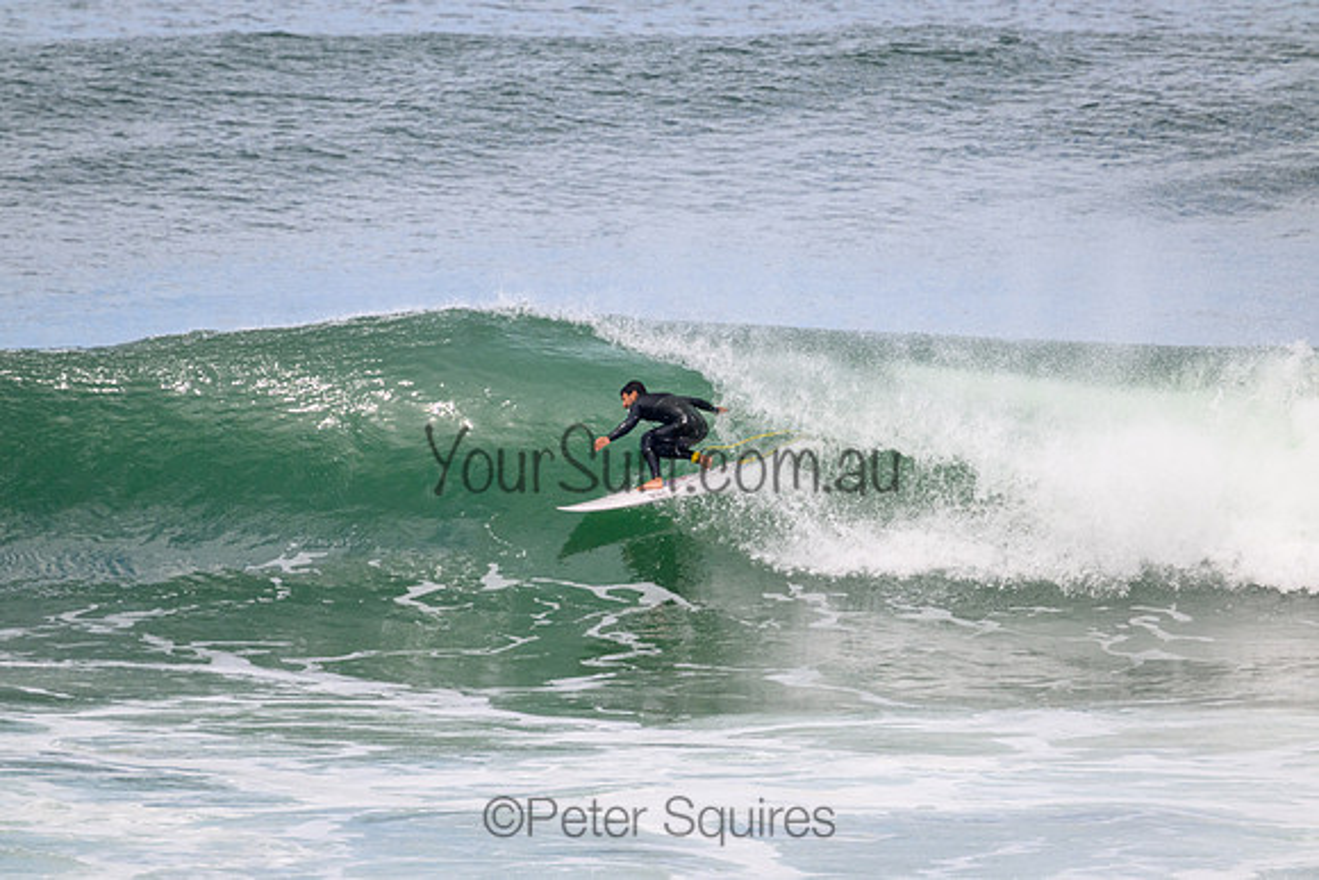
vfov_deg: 1.7
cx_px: 660
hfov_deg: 2.6
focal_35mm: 800
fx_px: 29317
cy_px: 440
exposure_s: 1/2000
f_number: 11
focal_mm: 800
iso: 1400
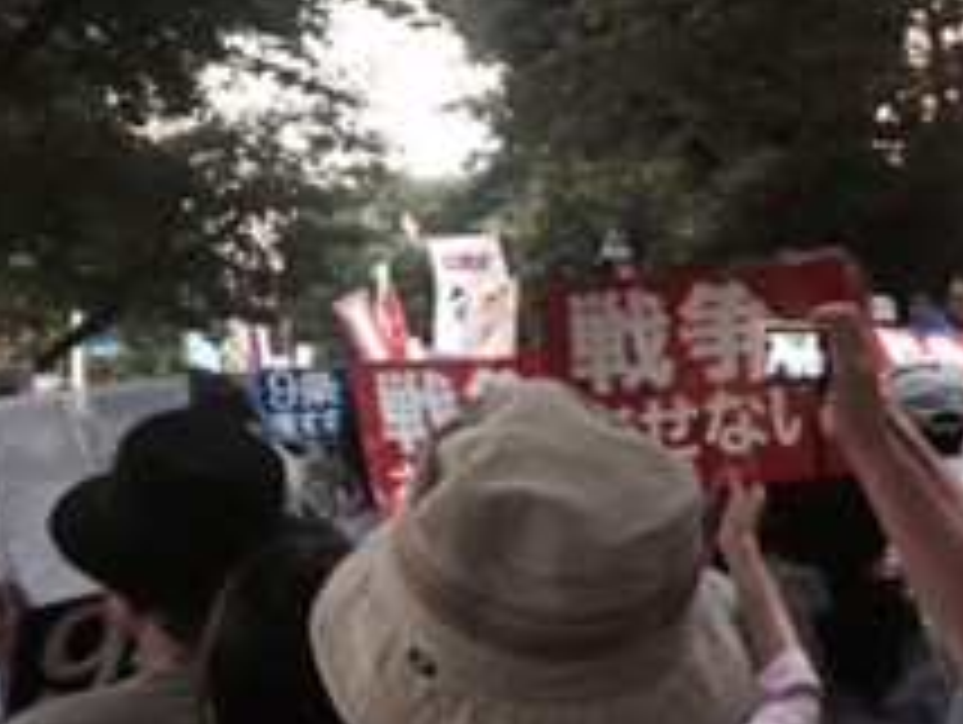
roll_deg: +1.3
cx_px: 770
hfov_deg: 30.9
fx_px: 1699
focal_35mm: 61
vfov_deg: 24.0
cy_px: 306
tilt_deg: +5.8
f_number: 2.2
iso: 250
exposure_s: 1/17
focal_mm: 4.15
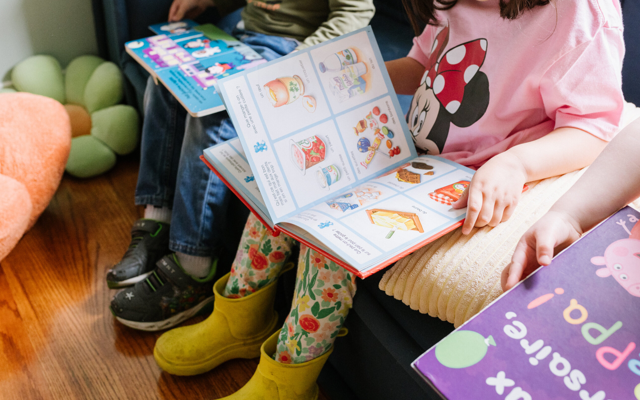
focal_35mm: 36
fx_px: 628
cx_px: 323
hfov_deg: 54.0
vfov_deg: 35.3
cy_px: 210
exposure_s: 1/200
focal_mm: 35
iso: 2000
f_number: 5
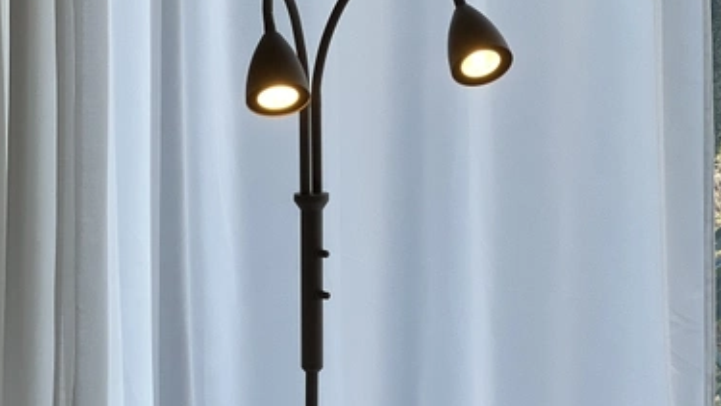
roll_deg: -0.7
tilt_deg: -9.3
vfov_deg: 8.5
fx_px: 2734
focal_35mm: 143
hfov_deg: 15.0
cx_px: 319
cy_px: 354
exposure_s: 1/100
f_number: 2.8
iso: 40
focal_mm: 9
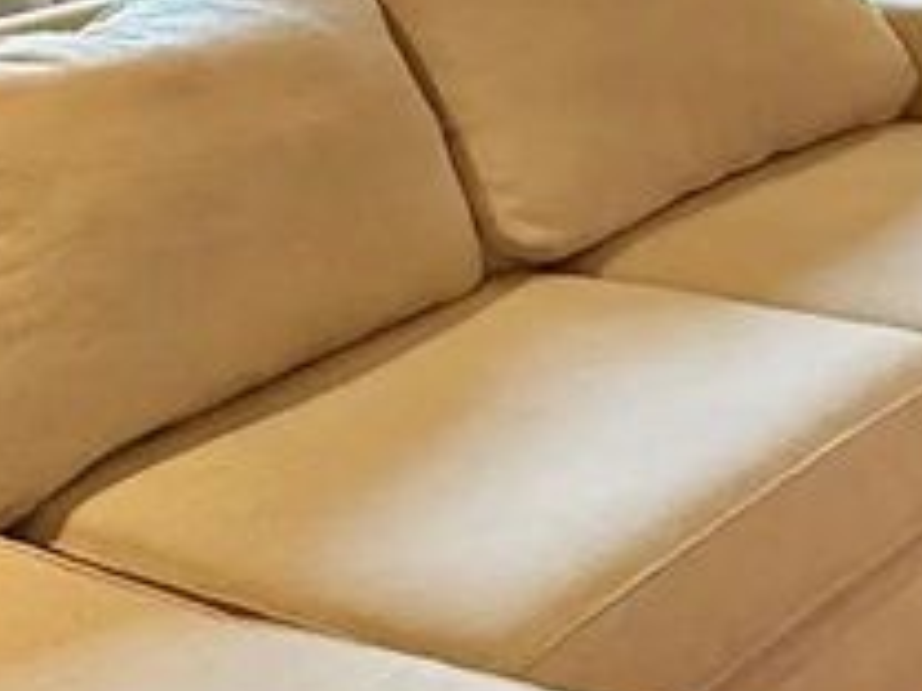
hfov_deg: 24.5
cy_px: -27
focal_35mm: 69
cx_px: 1206
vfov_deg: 20.5
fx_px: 1838
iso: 400
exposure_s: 1/60
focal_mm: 2.22
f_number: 2.2
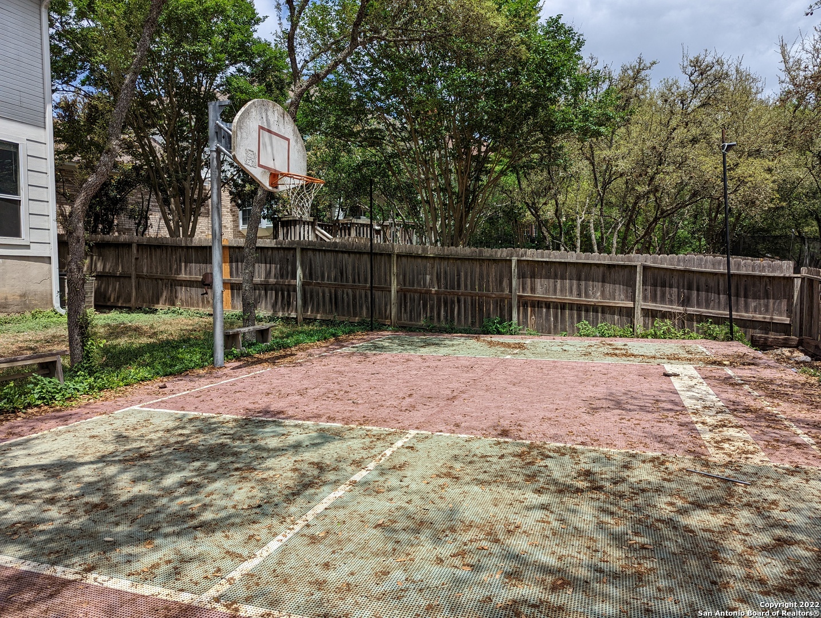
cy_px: 309
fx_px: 570
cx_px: 410
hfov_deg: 71.5
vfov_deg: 56.9
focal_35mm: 24
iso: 42
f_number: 1.85
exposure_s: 1/2309
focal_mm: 6.81
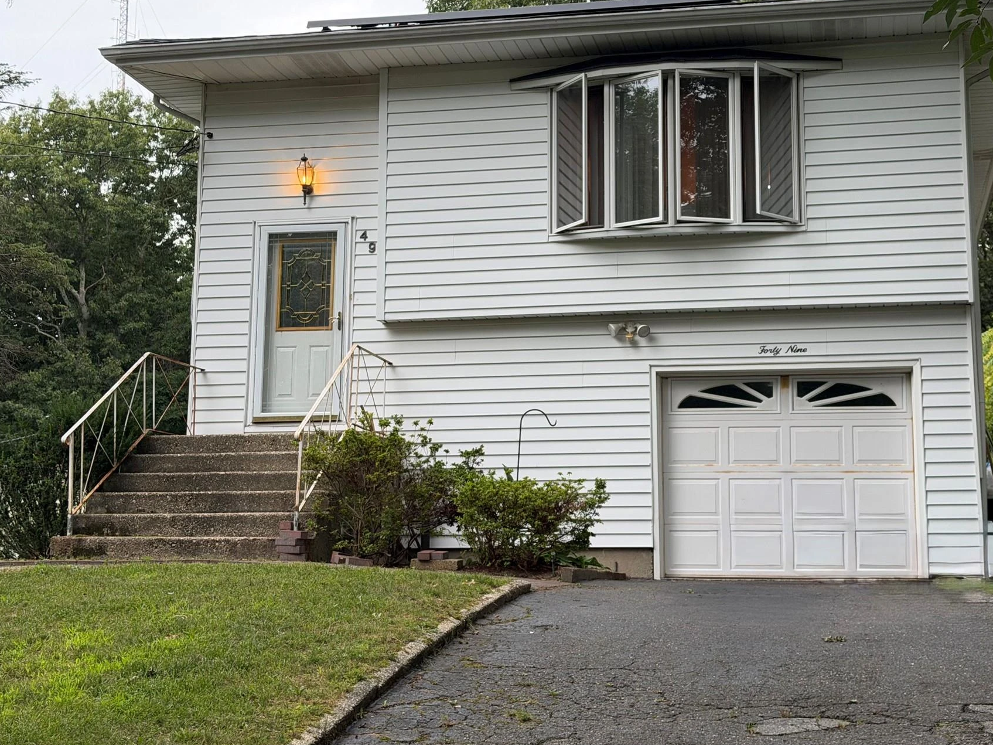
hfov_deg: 33.2
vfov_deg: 25.2
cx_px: 540
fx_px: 1664
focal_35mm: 58
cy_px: 312
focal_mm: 6.76
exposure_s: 1/185
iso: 80
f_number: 1.78
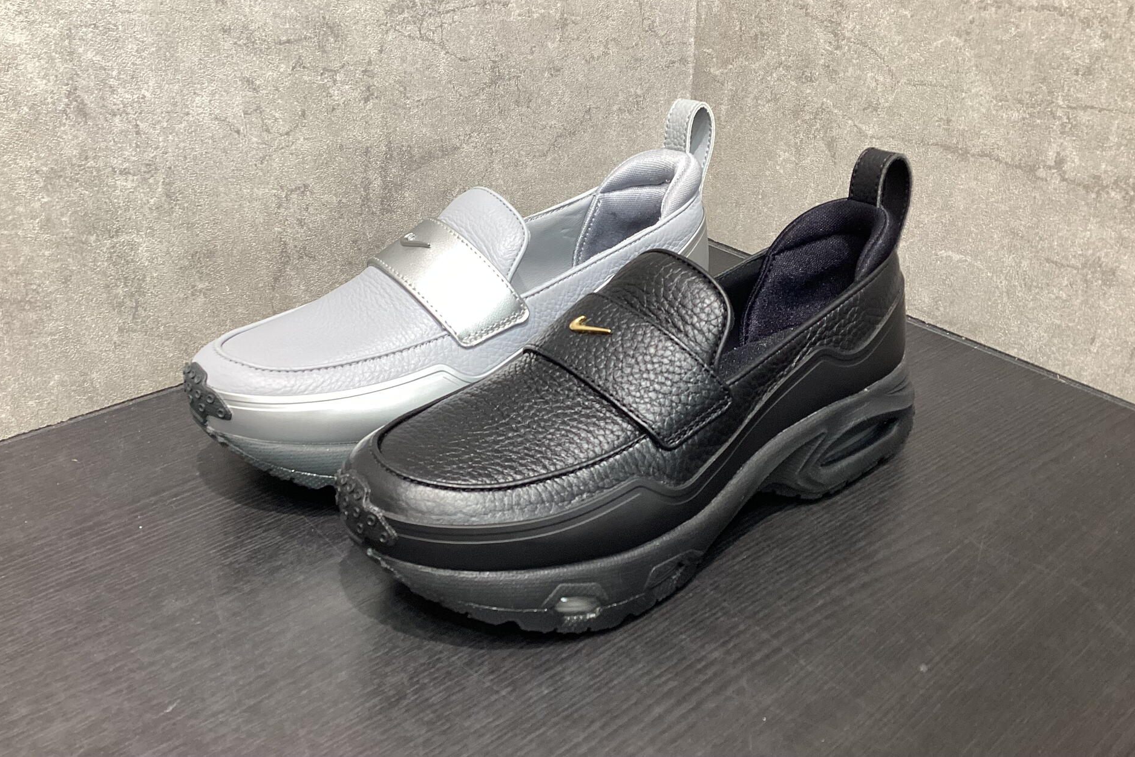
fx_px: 1040
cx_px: 574
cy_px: 322
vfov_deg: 39.9
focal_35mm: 33
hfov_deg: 57.2
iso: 100
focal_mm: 3.3
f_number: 2.4
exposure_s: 1/60
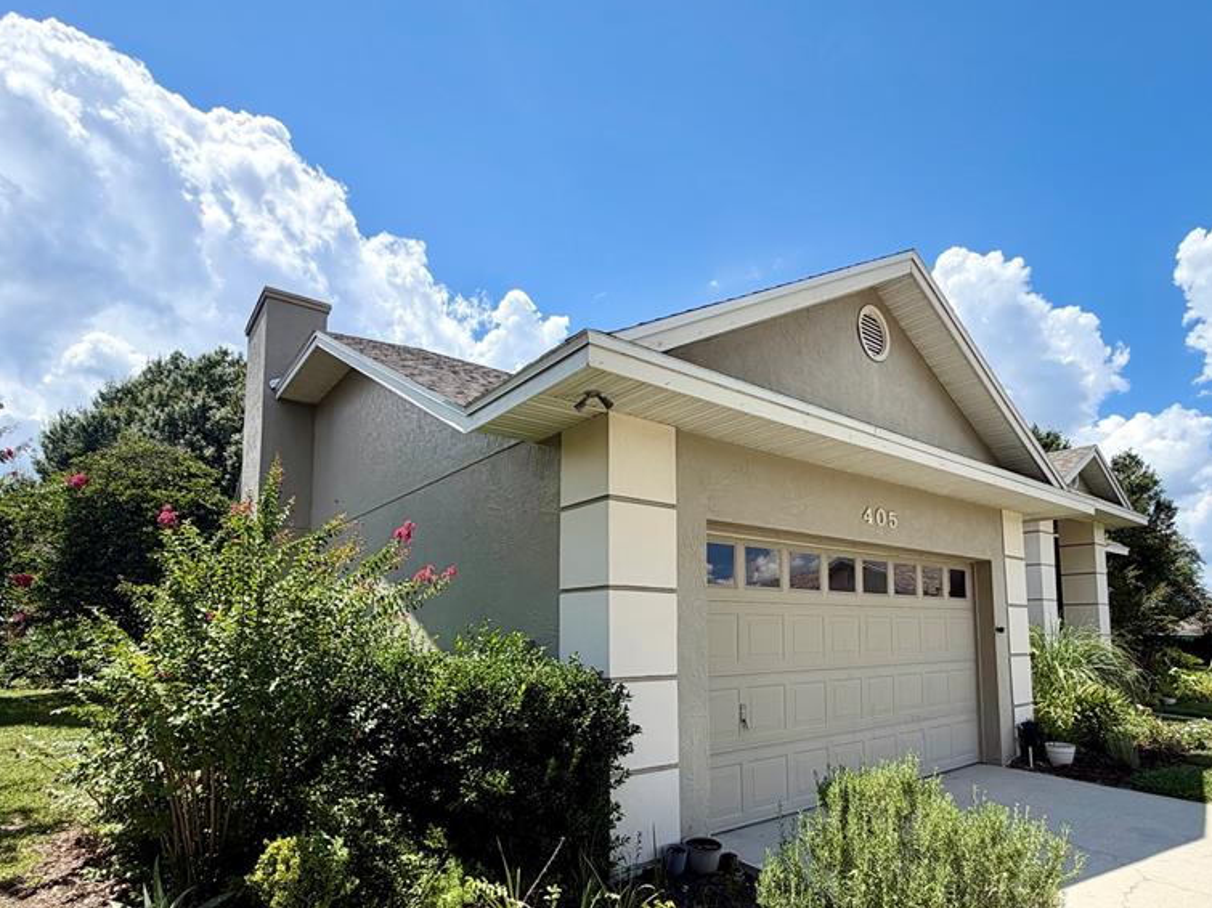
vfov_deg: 67.5
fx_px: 665
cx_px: 616
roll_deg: +0.5
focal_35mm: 19
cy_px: 574
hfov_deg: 84.7
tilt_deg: +6.8
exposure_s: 1/853
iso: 20
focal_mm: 2.22
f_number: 2.2
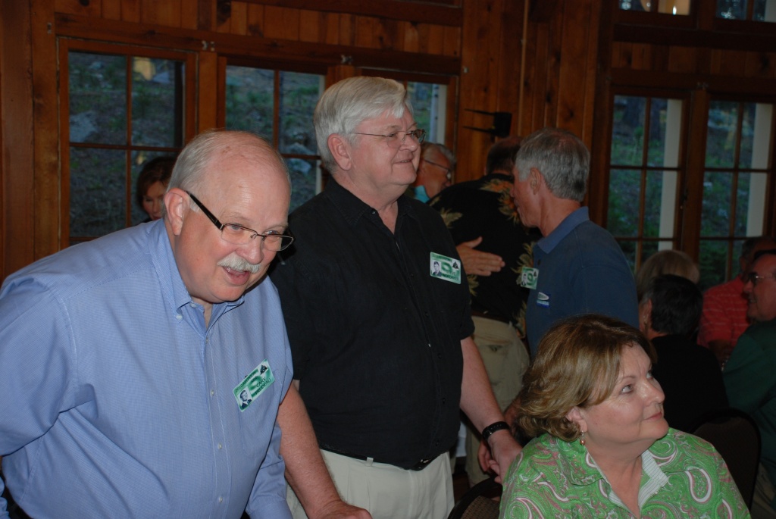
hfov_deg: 41.1
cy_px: 260
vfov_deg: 28.1
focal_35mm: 48
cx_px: 388
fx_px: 1036
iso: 200
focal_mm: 32
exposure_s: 1/60
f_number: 4.2
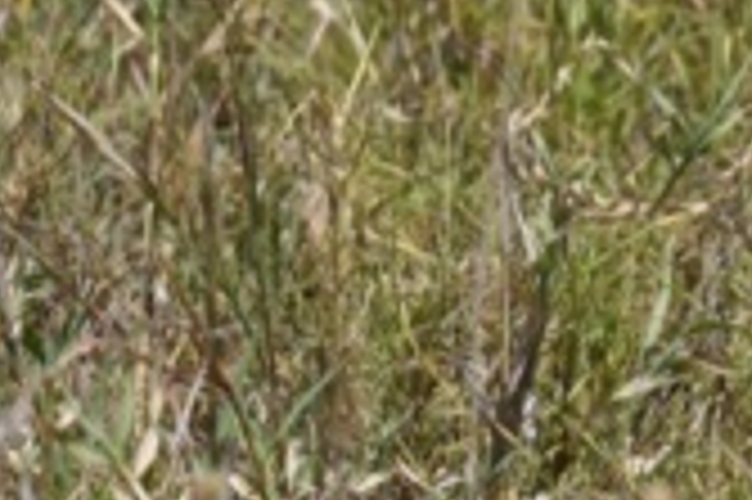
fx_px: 24507
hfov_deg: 1.8
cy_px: -462
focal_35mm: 1174
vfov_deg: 1.2
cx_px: 1545
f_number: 7.1
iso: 100
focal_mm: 163
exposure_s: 1/500
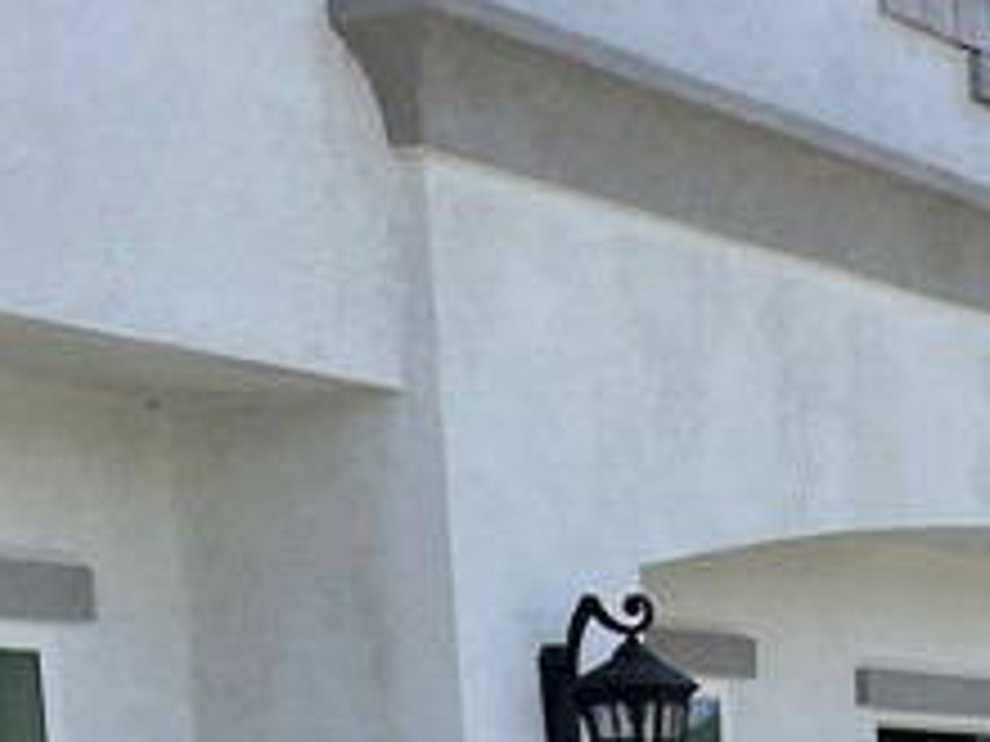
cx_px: 1431
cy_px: 1435
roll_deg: +2.0
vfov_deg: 11.2
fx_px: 3461
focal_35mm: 121
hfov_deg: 15.2
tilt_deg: -9.3
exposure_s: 1/2959
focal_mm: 4.2
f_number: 1.6
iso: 32
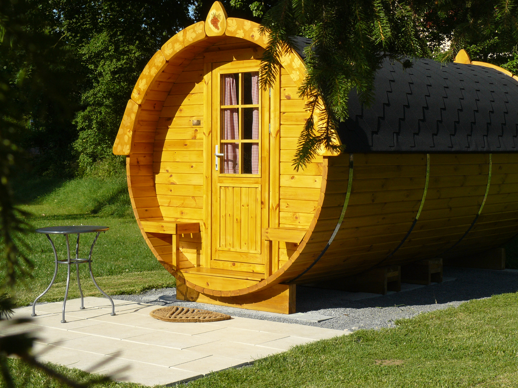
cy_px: 194
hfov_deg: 31.2
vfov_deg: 23.7
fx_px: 928
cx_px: 259
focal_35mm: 62
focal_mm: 10.4
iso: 100
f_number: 5.6
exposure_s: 1/320
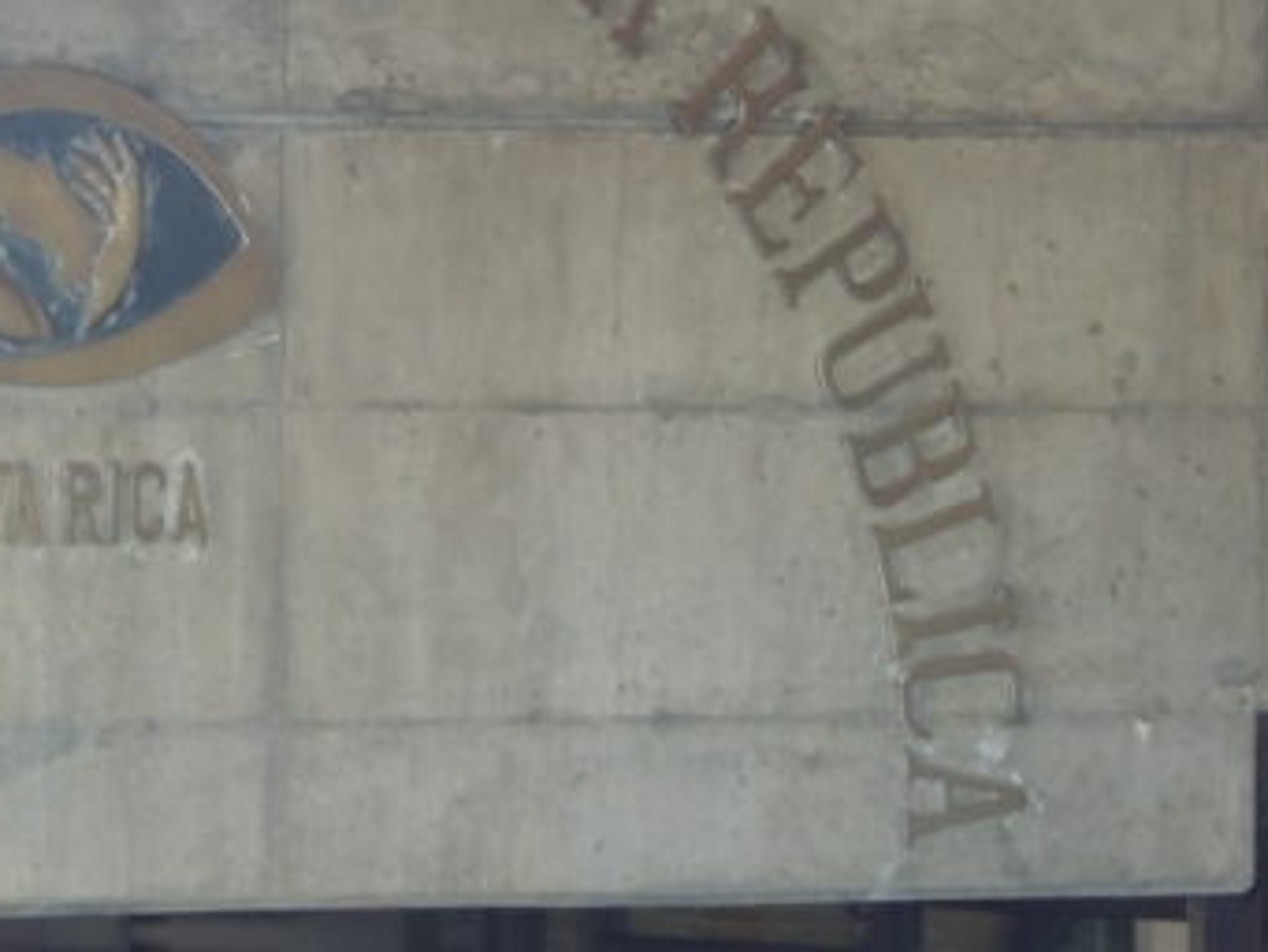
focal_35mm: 417
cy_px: 178
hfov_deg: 4.7
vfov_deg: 3.6
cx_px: 279
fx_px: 15280
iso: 640
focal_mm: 33
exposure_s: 1/30
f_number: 4.6
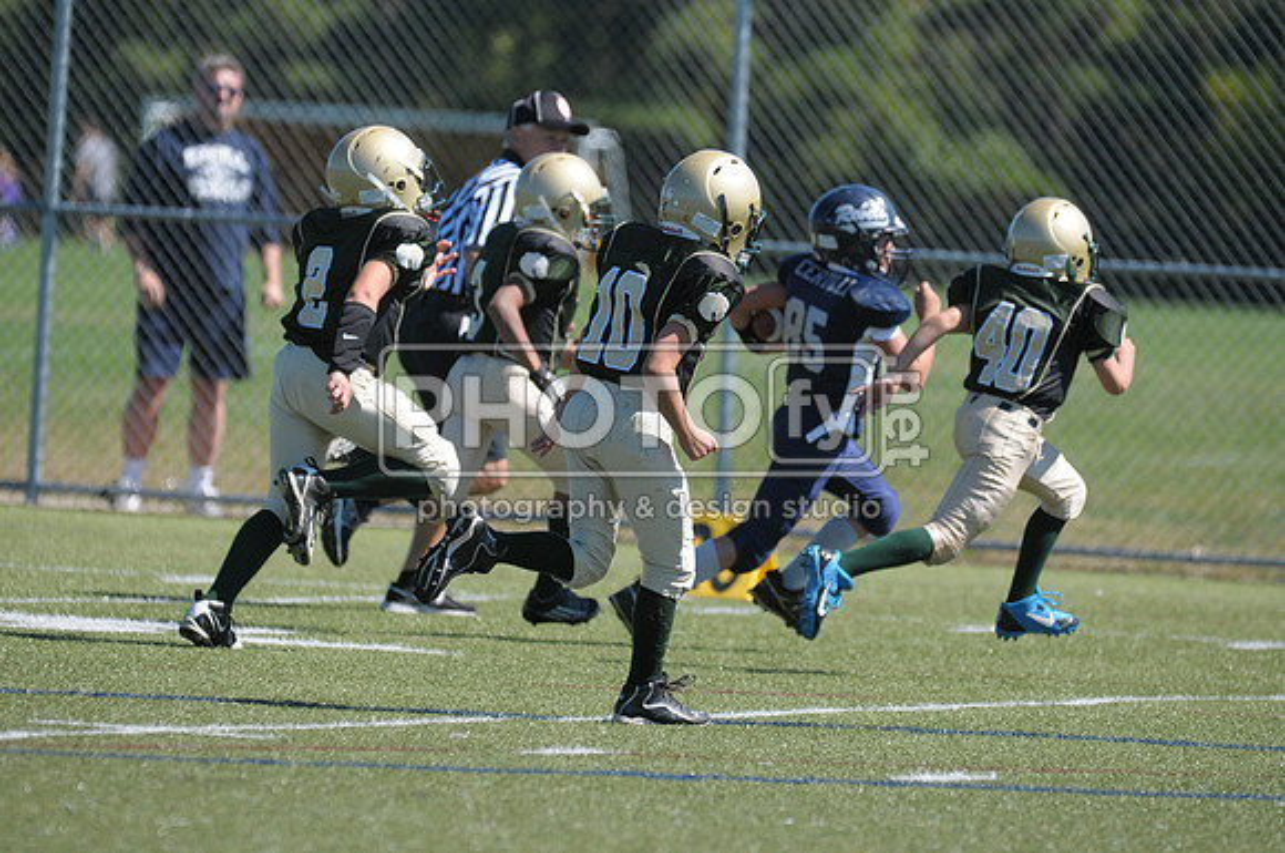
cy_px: 426
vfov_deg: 3.2
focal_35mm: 435
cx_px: 642
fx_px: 15505
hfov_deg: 4.7
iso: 640
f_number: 4
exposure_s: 1/3200
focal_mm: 290
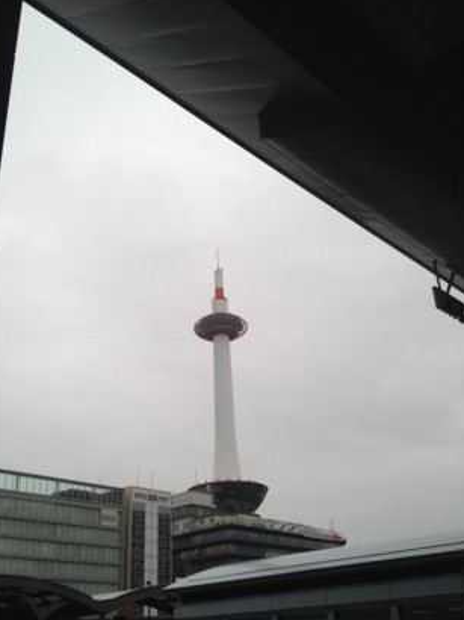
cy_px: 307
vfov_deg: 45.8
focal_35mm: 41
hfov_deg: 35.1
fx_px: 734
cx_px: 213
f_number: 2.4
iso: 50
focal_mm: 4.28
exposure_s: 1/120
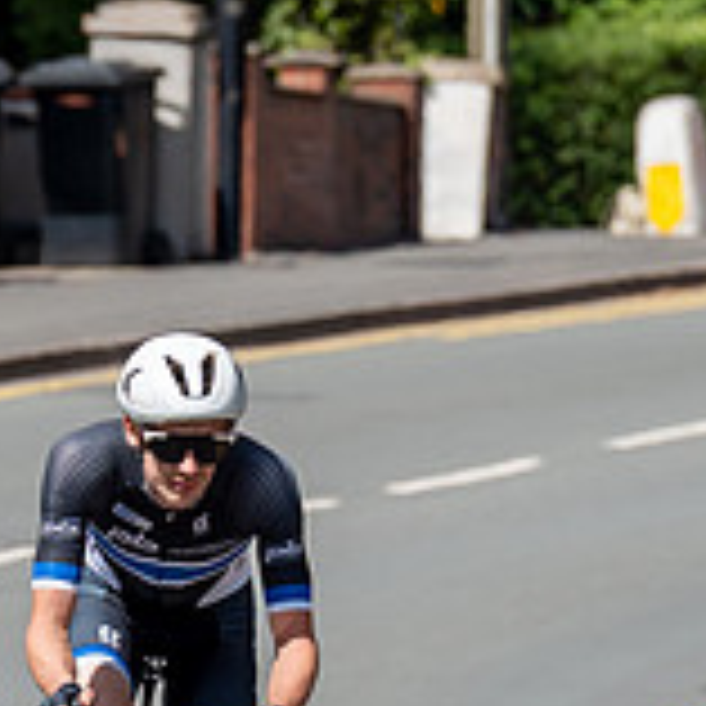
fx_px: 23167
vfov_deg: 1.7
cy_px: 659
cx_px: -3
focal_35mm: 1004
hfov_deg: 1.7
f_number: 5.6
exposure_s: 1/1000
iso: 250
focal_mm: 197
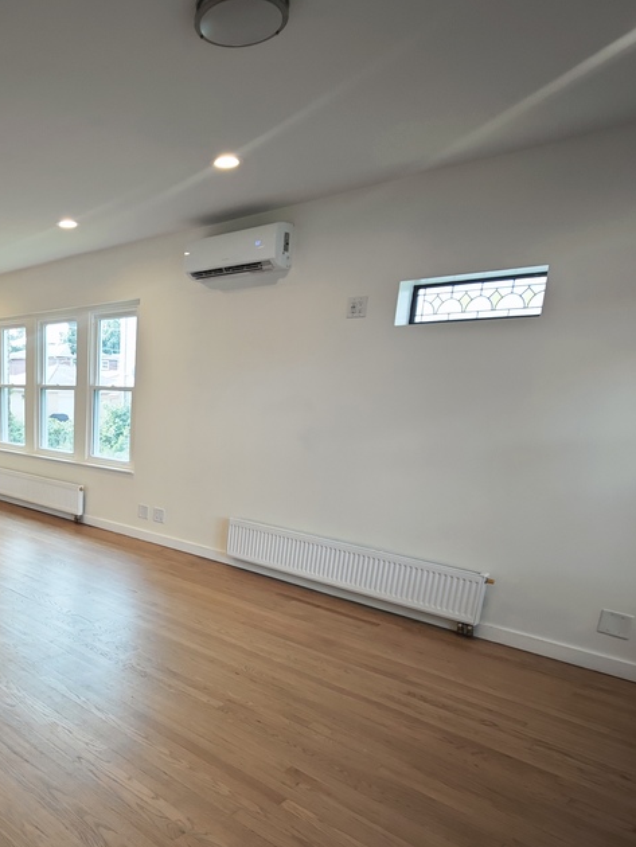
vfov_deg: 70.4
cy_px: 528
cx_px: 100
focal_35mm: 24
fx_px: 588
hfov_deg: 52.0
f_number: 2.2
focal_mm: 2.16
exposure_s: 1/60
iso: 250
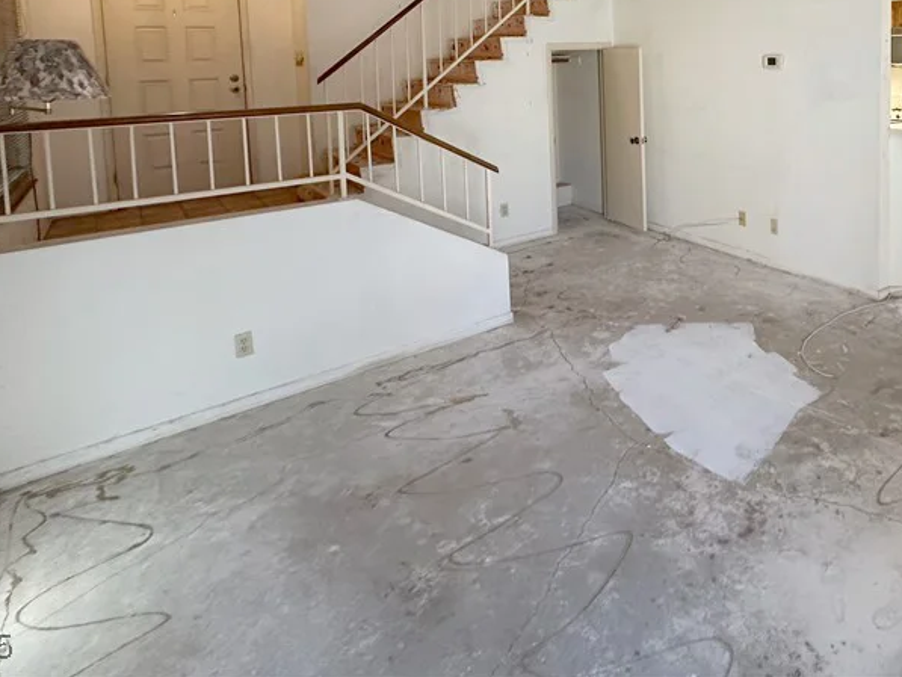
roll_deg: +1.1
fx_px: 626
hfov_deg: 68.7
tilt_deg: -3.6
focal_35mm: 24
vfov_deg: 51.7
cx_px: 632
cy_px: 98
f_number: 2.2
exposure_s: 1/60
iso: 320
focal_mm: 2.22
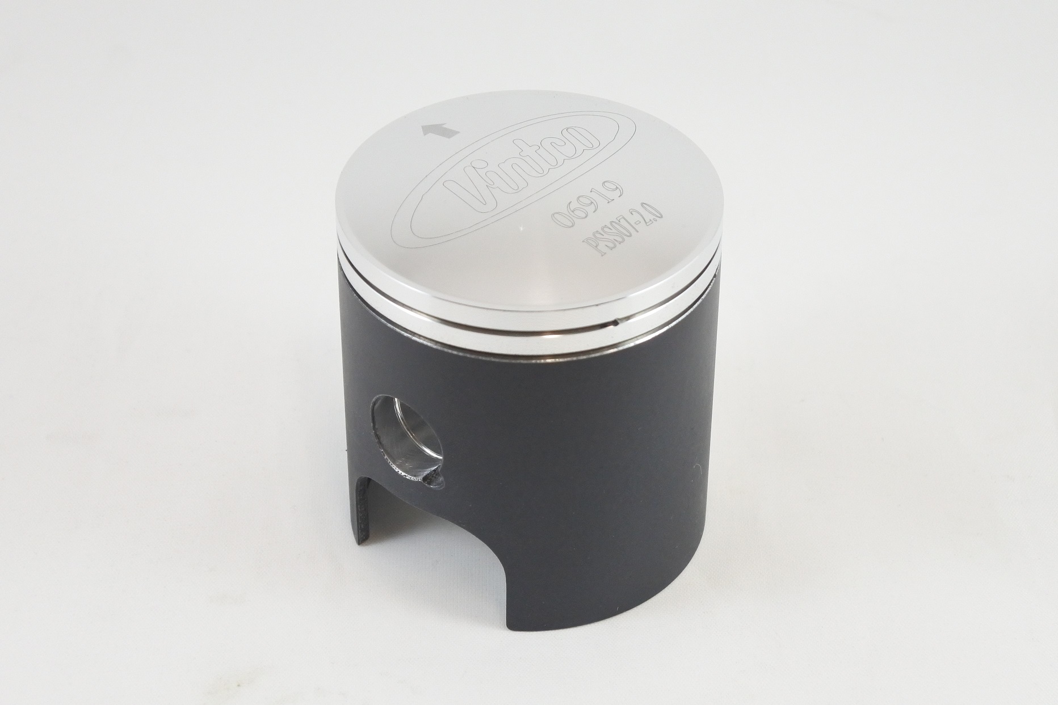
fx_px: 1646
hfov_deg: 35.6
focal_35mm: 56
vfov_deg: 24.2
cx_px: 529
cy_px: 352
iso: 560
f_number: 4.8
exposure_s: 1/125
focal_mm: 21
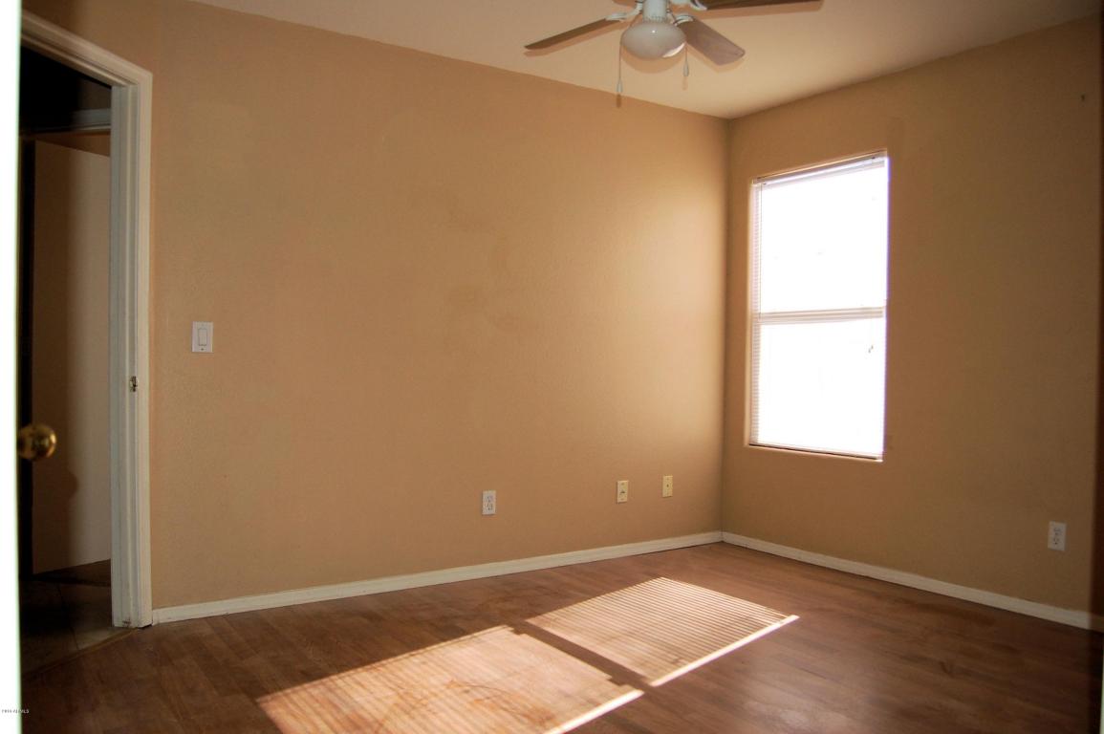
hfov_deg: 67.4
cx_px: 552
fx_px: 827
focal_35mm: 27
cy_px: 367
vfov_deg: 47.9
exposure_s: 1/500
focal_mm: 18
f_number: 4
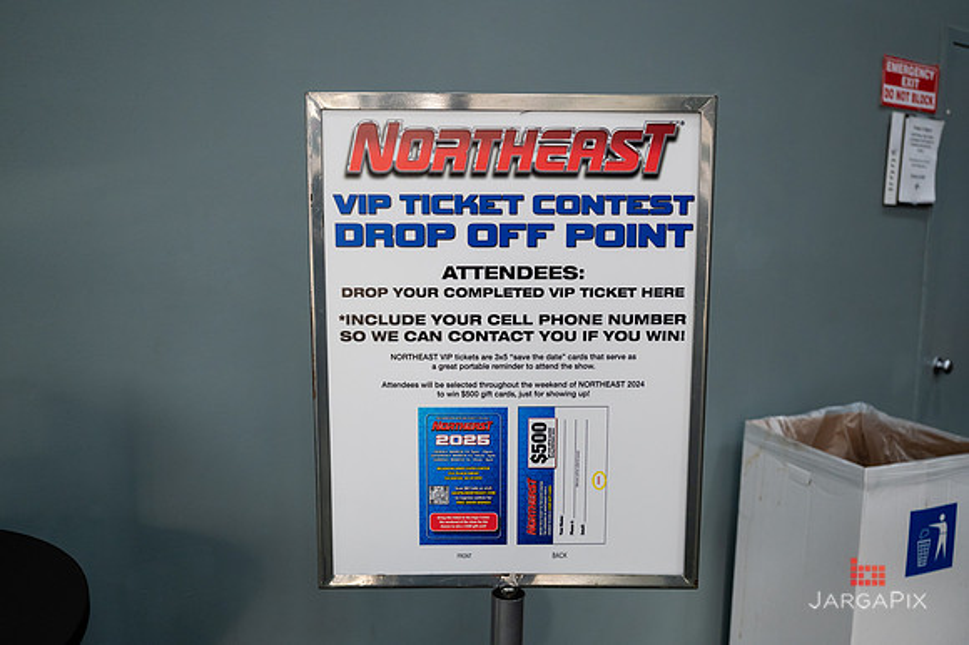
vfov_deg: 42.2
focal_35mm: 31
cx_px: 482
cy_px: 321
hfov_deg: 60.2
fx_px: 836
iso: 1600
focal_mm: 29.5
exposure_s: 1/200
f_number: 3.2
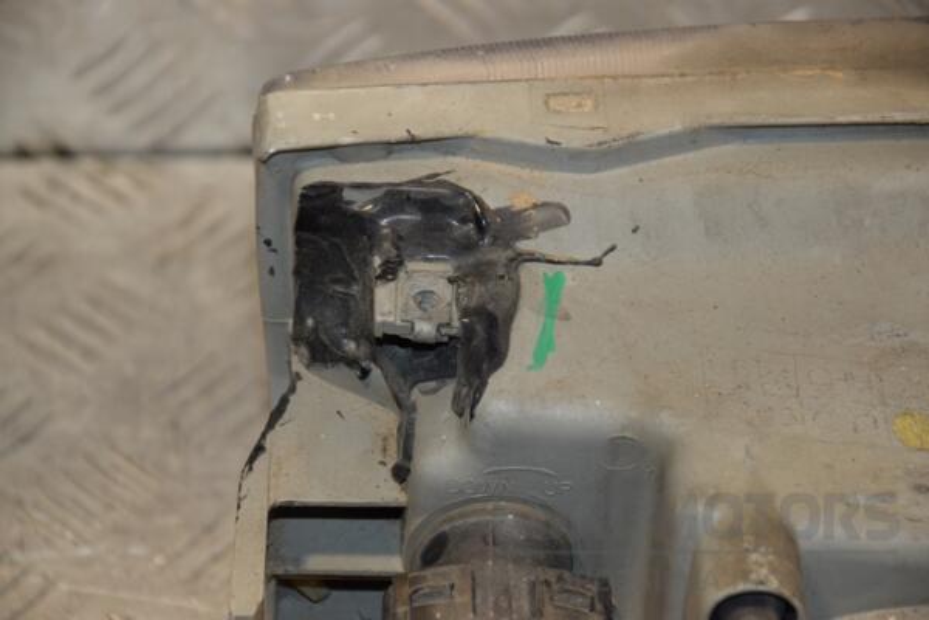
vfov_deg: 8.7
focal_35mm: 158
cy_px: 310
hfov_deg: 13.0
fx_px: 4064
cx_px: 464
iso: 800
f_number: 6.3
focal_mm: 105
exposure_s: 1/200
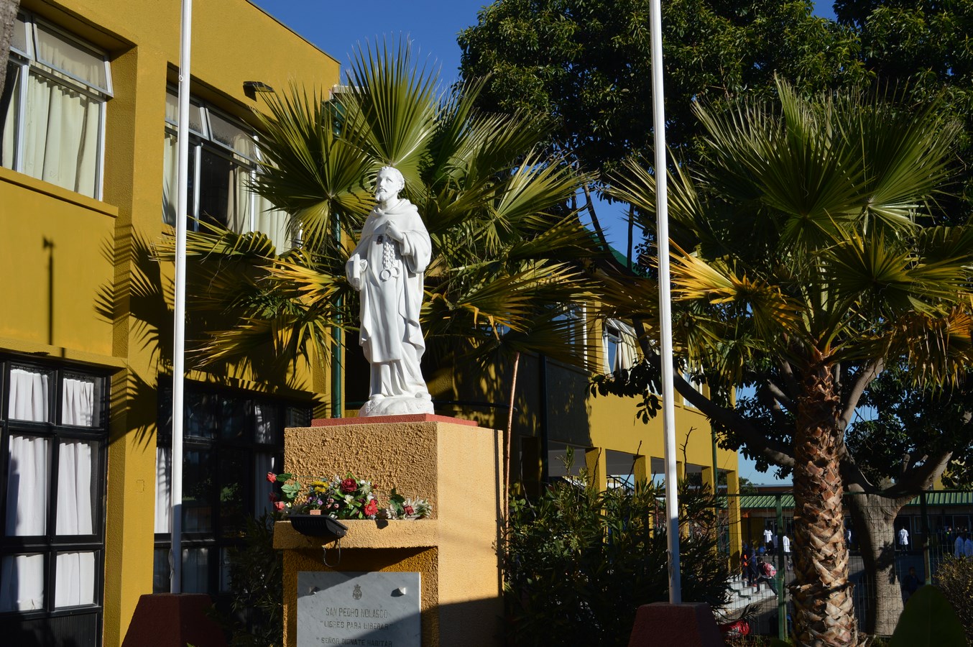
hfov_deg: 43.6
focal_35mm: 45
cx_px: 486
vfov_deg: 29.8
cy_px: 324
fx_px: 1215
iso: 100
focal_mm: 30
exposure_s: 1/320
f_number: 8
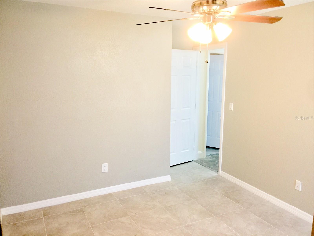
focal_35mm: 29
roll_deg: -0.4
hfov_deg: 61.7
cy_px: 118
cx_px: 157
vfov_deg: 48.2
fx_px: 263
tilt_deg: -8.9
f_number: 2.2
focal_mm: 4.15
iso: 32
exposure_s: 1/15
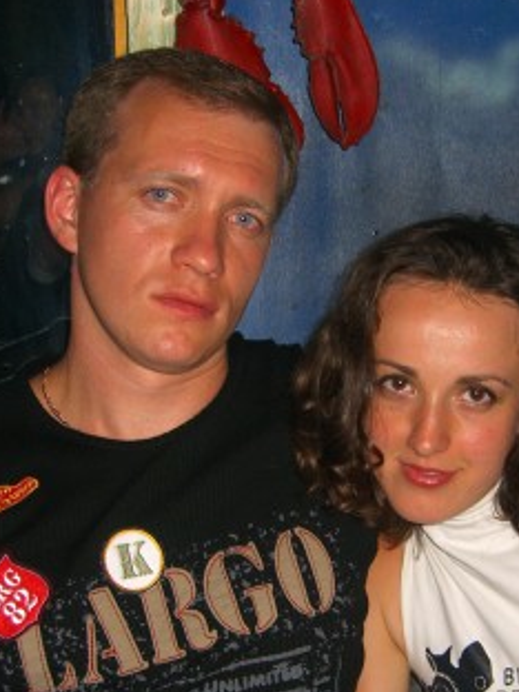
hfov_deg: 20.1
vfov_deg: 26.4
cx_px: 368
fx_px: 1459
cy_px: 488
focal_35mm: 73
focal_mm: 7.9
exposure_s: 1/60
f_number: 2.8
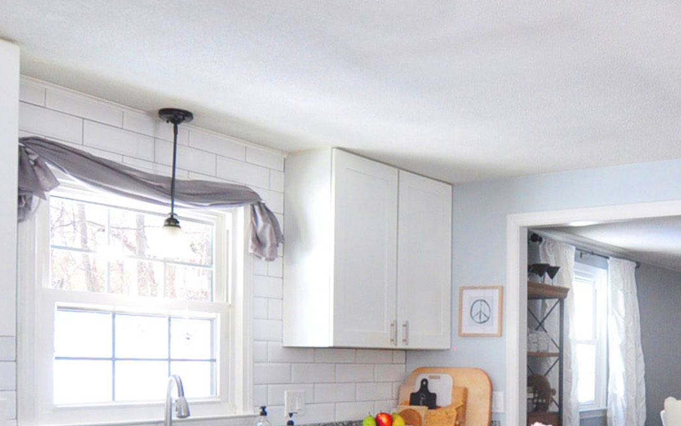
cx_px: 557
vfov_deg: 29.7
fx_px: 780
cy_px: 357
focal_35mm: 42
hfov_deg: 44.6
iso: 800
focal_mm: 10
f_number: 5
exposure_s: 1/50
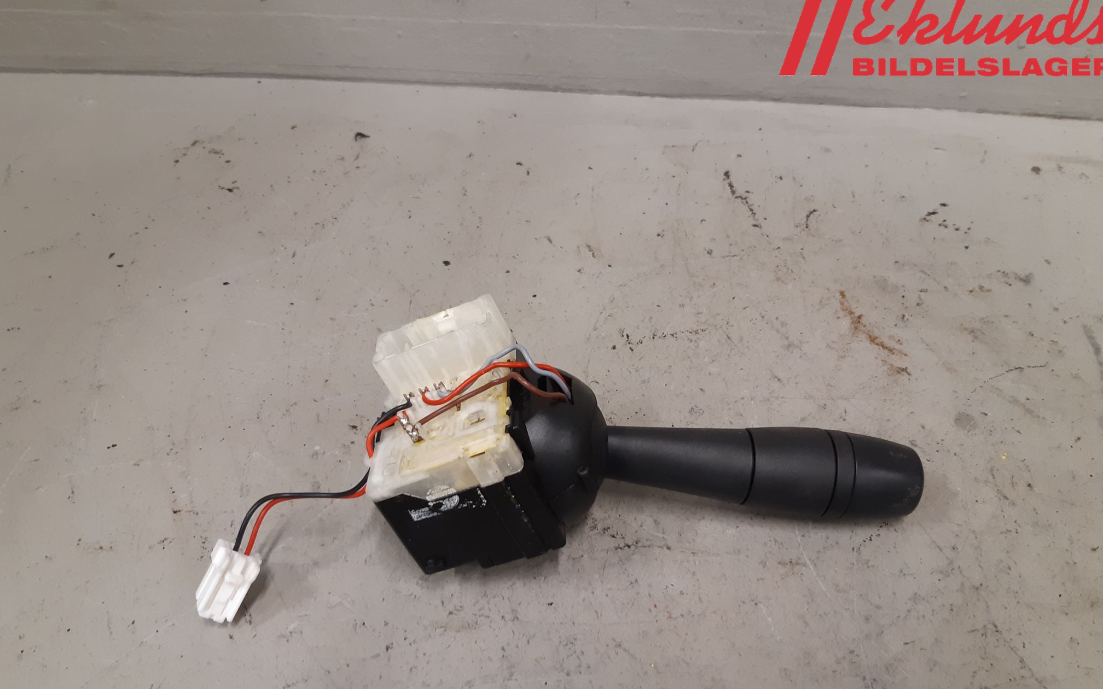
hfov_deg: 66.5
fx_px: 842
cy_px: 403
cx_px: 555
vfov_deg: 44.4
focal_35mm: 28
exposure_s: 1/50
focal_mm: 3.93
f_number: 1.7
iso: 125
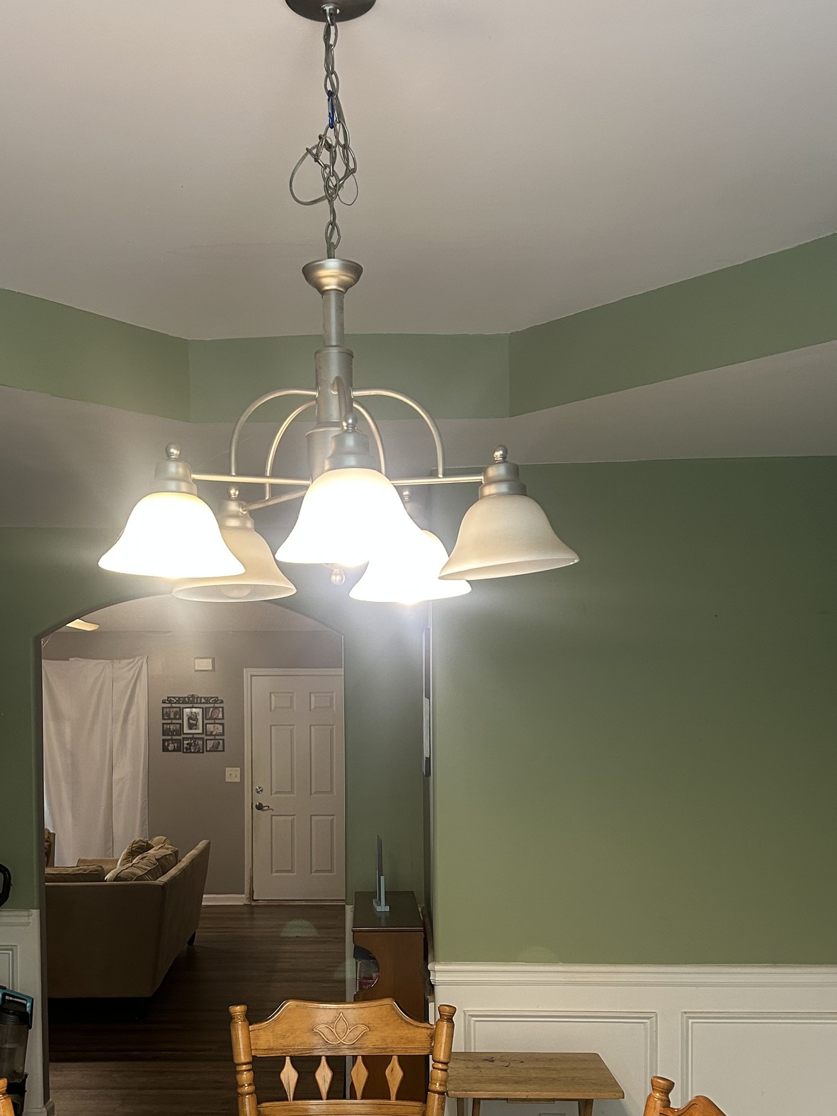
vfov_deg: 48.1
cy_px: 755
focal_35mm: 38
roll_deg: -0.4
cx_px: 352
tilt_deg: -2.1
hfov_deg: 37.6
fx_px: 1225
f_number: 1.5
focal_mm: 5.7
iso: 200
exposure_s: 1/60
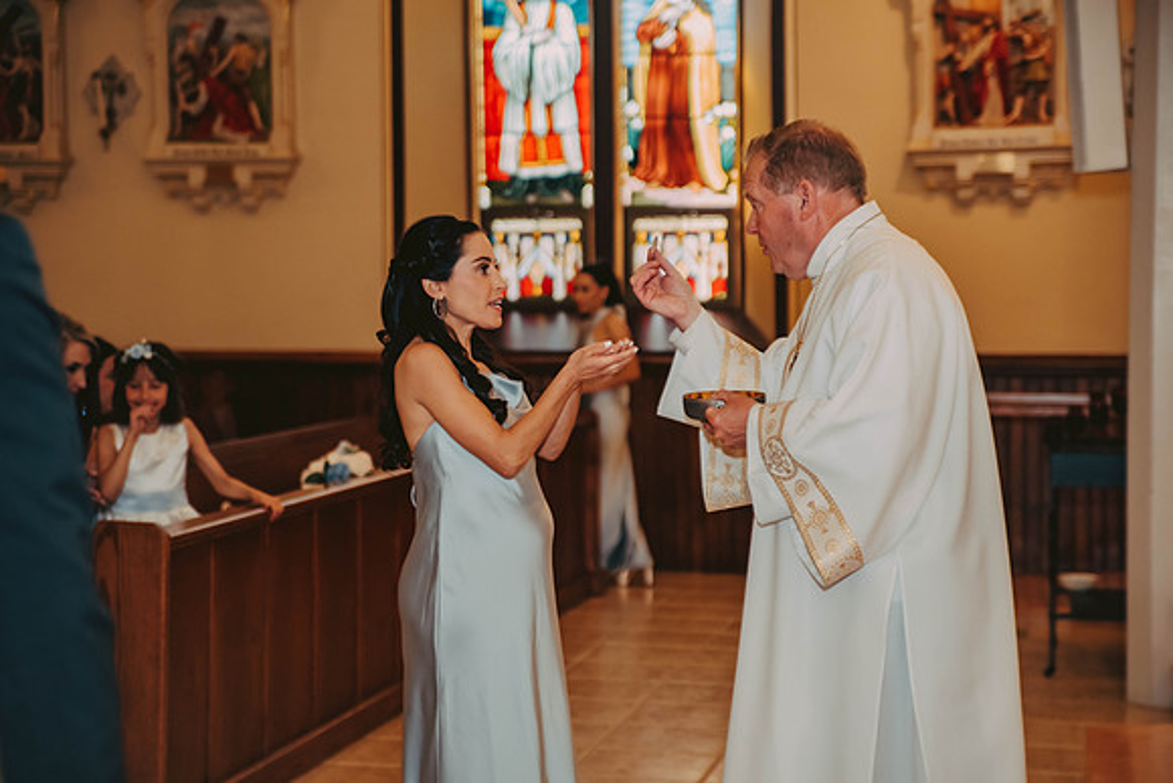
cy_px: 392
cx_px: 586
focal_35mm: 75
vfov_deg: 18.2
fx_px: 2444
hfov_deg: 27.0
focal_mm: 75
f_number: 2.8
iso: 800
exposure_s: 1/100
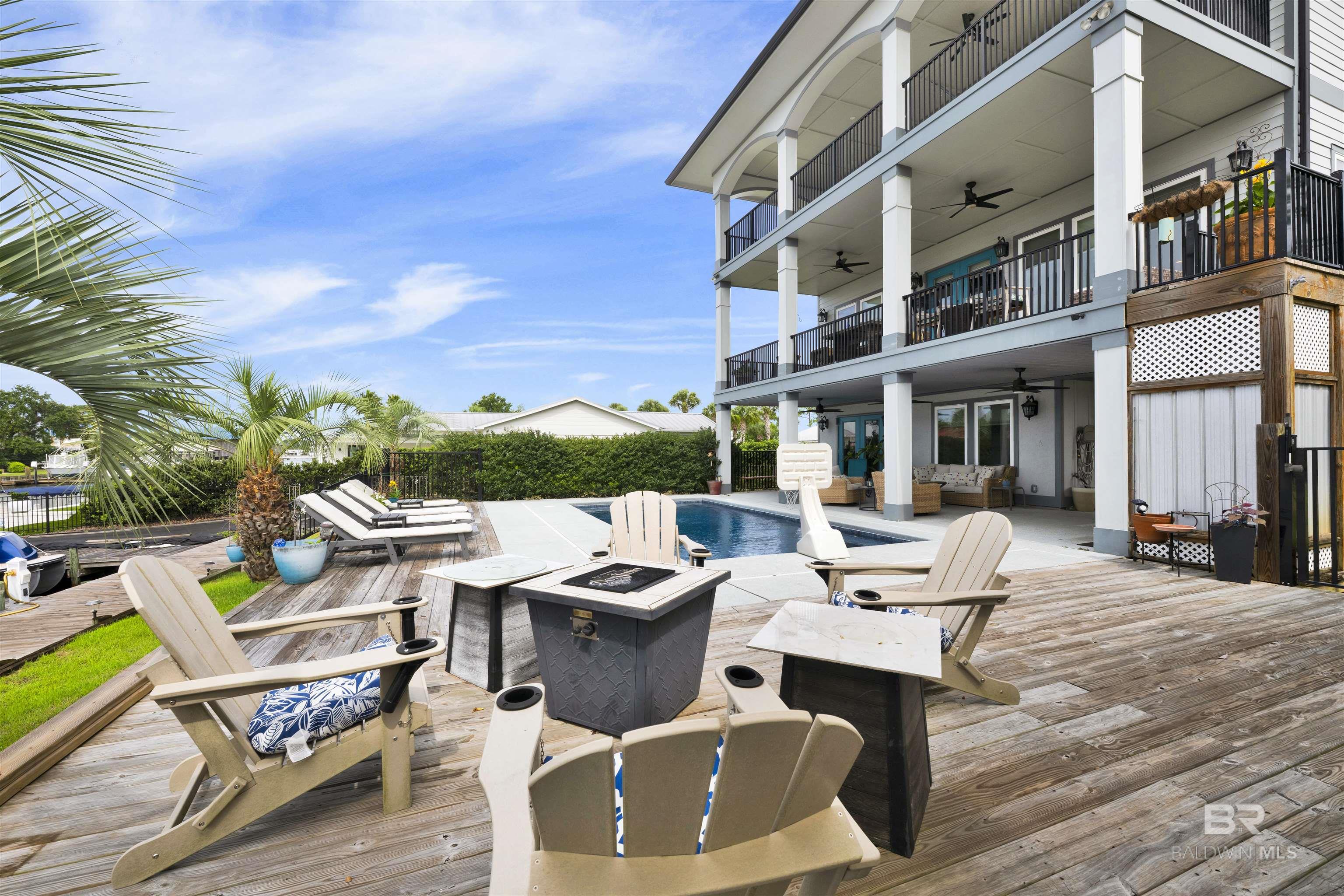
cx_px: 672
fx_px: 523
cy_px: 448
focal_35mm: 14
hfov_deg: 104.3
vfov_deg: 81.2
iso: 400
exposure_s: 1/400
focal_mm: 14
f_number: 11
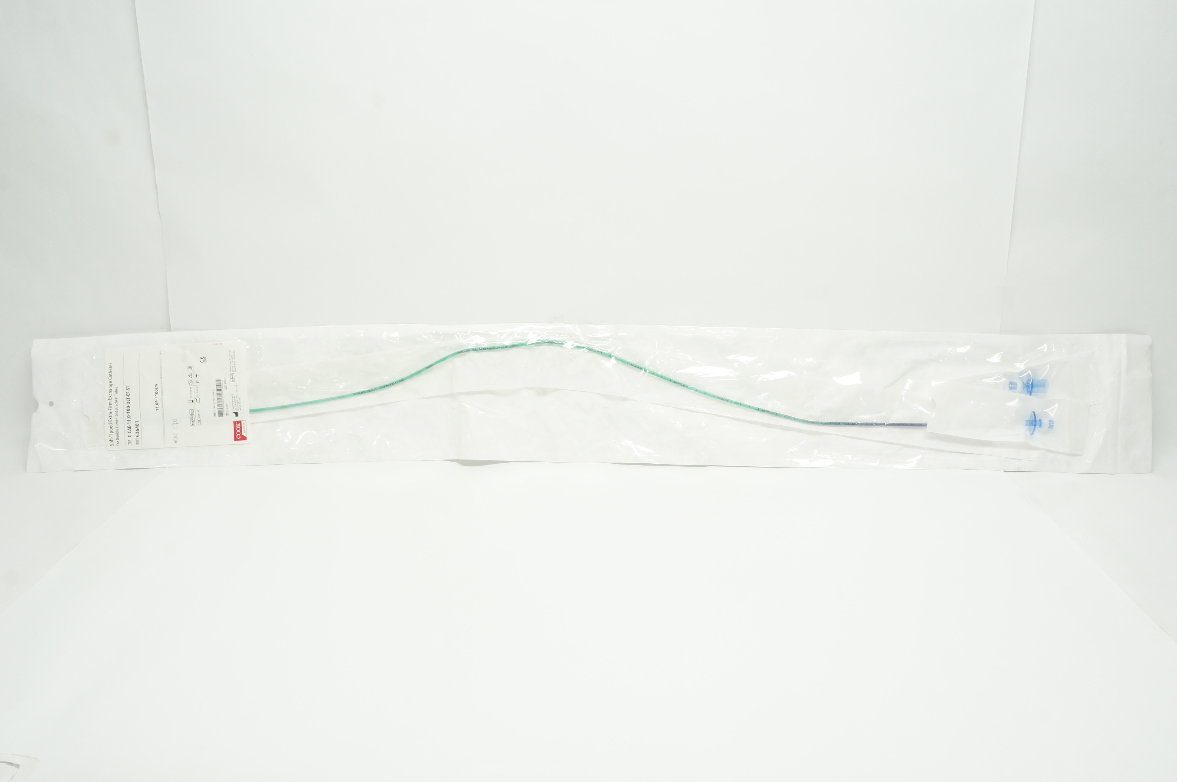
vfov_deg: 43.5
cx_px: 588
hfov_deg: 62.0
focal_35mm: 30
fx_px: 980
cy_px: 391
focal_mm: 20
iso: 400
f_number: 11
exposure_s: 1/15
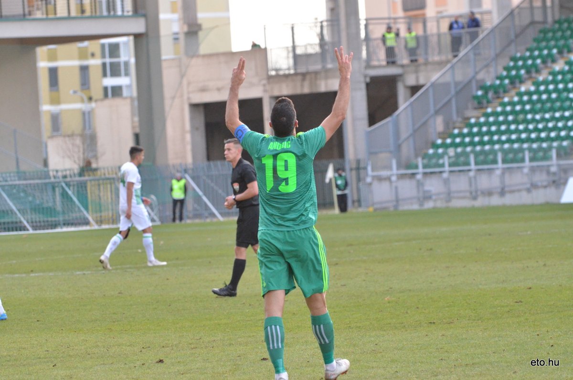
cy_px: 190
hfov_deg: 8.9
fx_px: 3693
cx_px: 286
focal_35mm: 232
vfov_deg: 5.9
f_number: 5.6
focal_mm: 155
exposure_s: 1/2000
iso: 3200
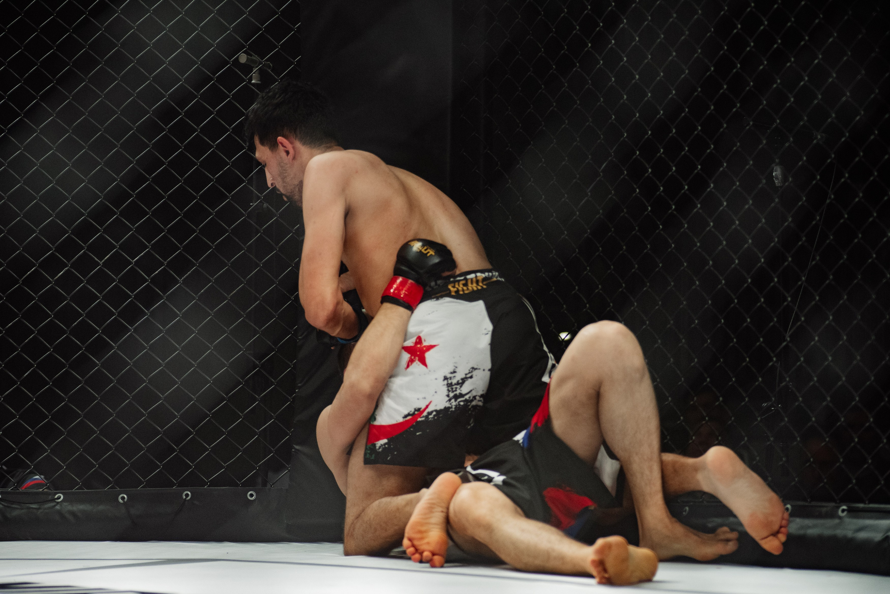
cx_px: 445
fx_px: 3142
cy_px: 297
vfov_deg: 10.8
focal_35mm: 127
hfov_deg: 16.1
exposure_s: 1/640
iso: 2000
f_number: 4
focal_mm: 125
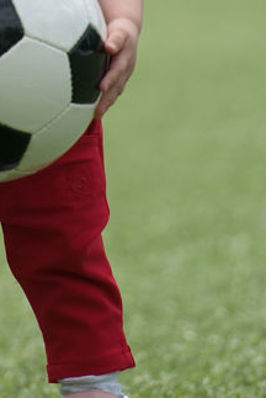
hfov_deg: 1.6
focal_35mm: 835
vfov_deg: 2.5
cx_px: -31
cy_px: -27
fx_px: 9234
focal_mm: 200
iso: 200
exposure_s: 1/1600
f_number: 2.8
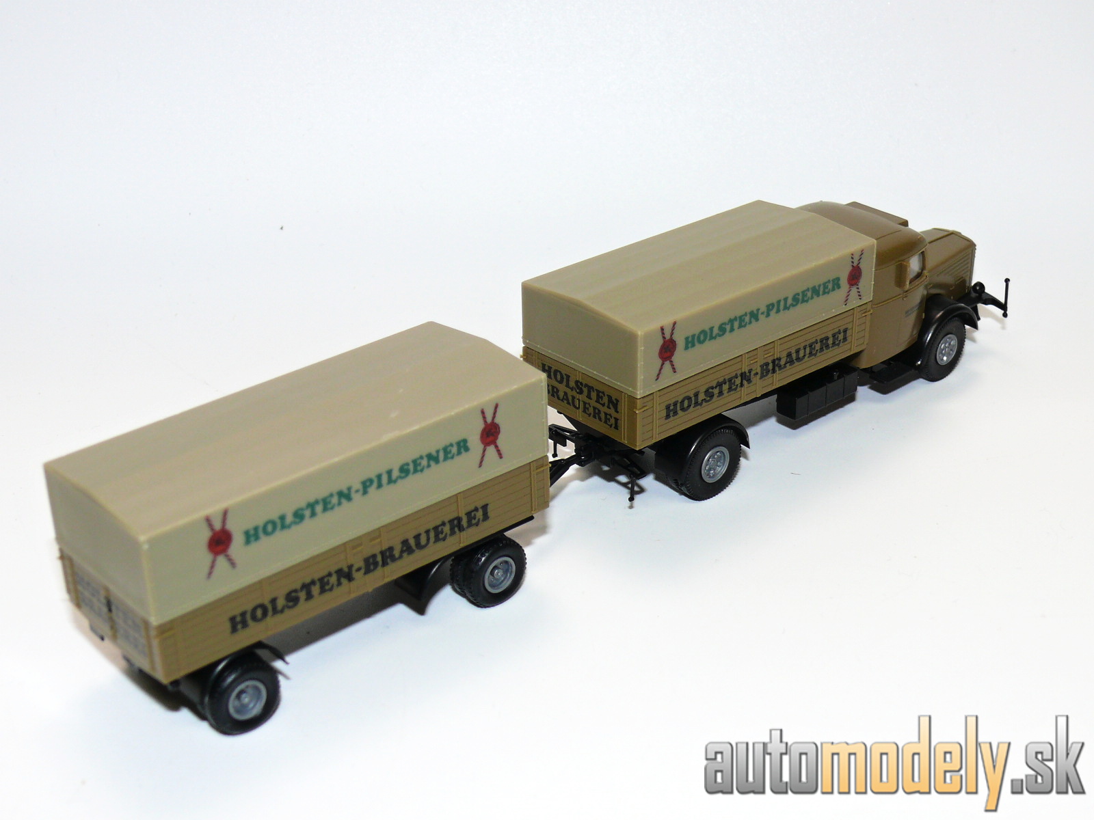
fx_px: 1738
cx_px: 547
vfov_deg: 26.6
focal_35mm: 55
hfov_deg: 34.9
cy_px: 410
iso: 100
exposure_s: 1/30
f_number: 4
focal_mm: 9.6
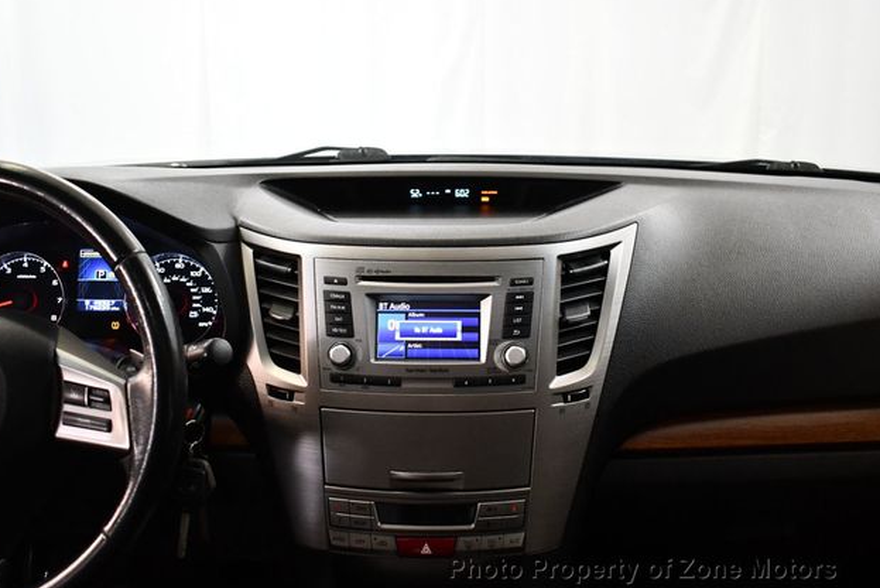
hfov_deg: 51.9
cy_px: 293
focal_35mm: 37
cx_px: 431
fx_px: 905
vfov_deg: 36.0
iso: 2800
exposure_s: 1/125
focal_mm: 18
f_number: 3.5
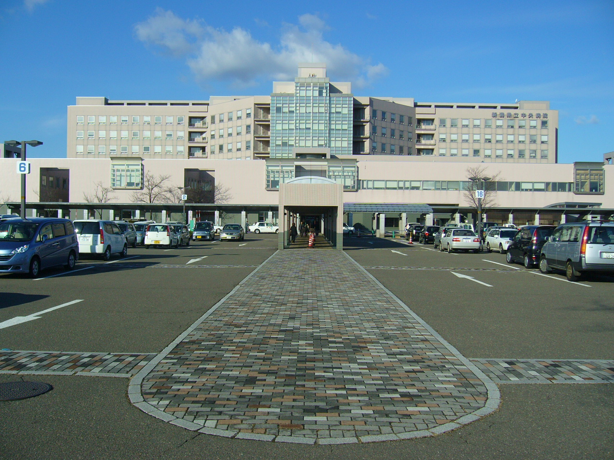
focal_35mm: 35
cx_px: 307
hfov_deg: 52.6
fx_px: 621
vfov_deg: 40.7
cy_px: 230
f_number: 5.6
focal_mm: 5.8
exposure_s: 1/500
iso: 64
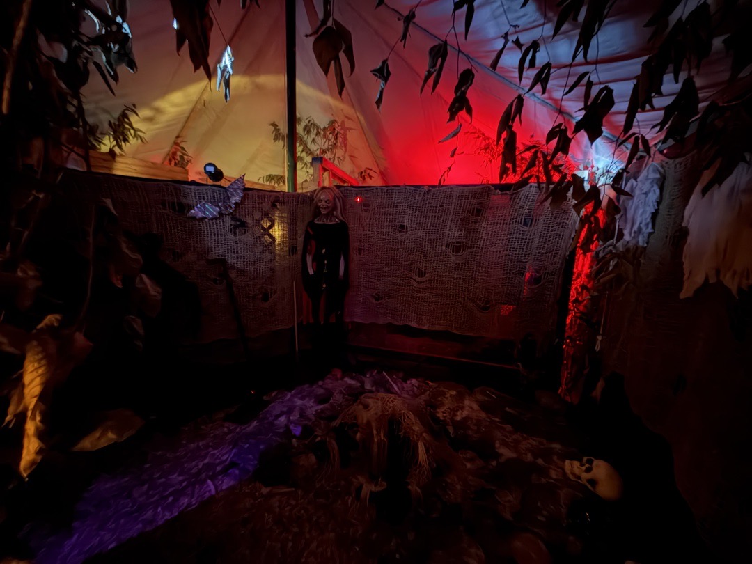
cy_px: 282
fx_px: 304
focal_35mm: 14
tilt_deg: -8.1
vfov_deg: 85.7
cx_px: 376
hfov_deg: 102.1
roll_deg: -2.1
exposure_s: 1/4
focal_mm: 2.22
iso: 3200
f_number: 2.2
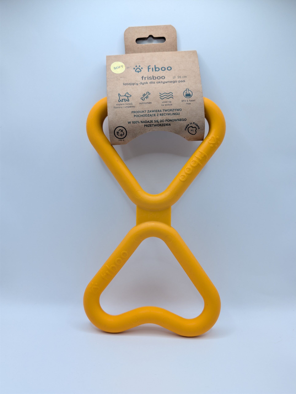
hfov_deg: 56.9
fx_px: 273
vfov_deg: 71.5
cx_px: 148
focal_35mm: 24
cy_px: 197
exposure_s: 1/176
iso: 24
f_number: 1.68
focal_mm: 6.9
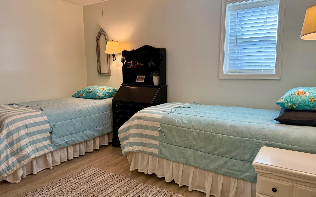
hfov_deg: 70.4
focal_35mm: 26
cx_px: 160
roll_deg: +0.3
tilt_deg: -6.7
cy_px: 97
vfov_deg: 47.6
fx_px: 224
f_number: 1.78
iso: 200
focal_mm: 6.76
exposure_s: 1/125
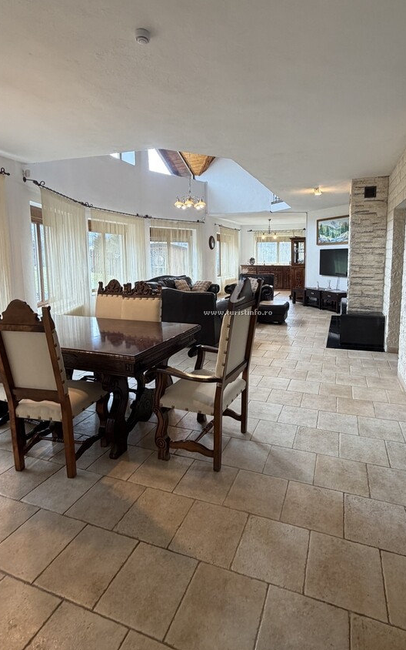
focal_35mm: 18
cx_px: 237
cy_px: 290
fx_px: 318
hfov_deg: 64.6
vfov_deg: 90.7
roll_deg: -0.2
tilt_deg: -7.8
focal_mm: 2.22
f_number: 2.2
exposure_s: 1/100
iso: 200
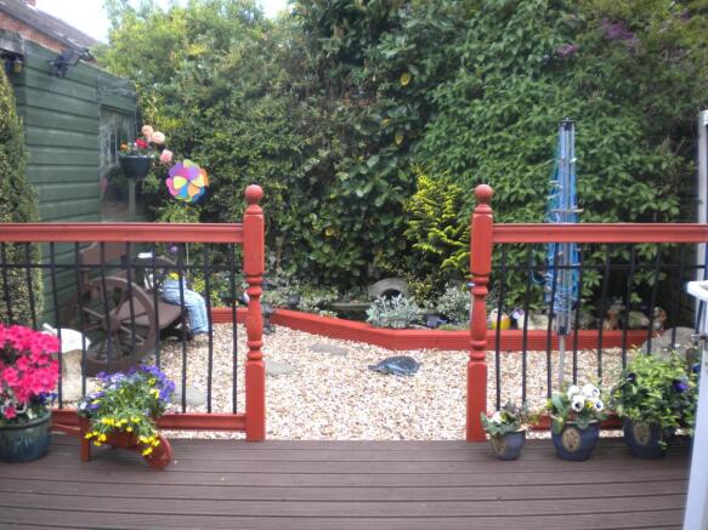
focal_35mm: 35
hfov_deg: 52.6
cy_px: 265
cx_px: 354
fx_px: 716
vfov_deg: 40.7
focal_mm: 6.3
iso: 80
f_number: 3.1
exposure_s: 1/115
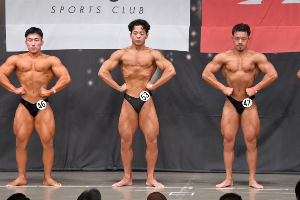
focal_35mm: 217
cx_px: 150
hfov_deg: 9.5
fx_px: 1807
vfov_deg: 6.3
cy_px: 100
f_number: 5.6
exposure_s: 1/400
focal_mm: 145
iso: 6400
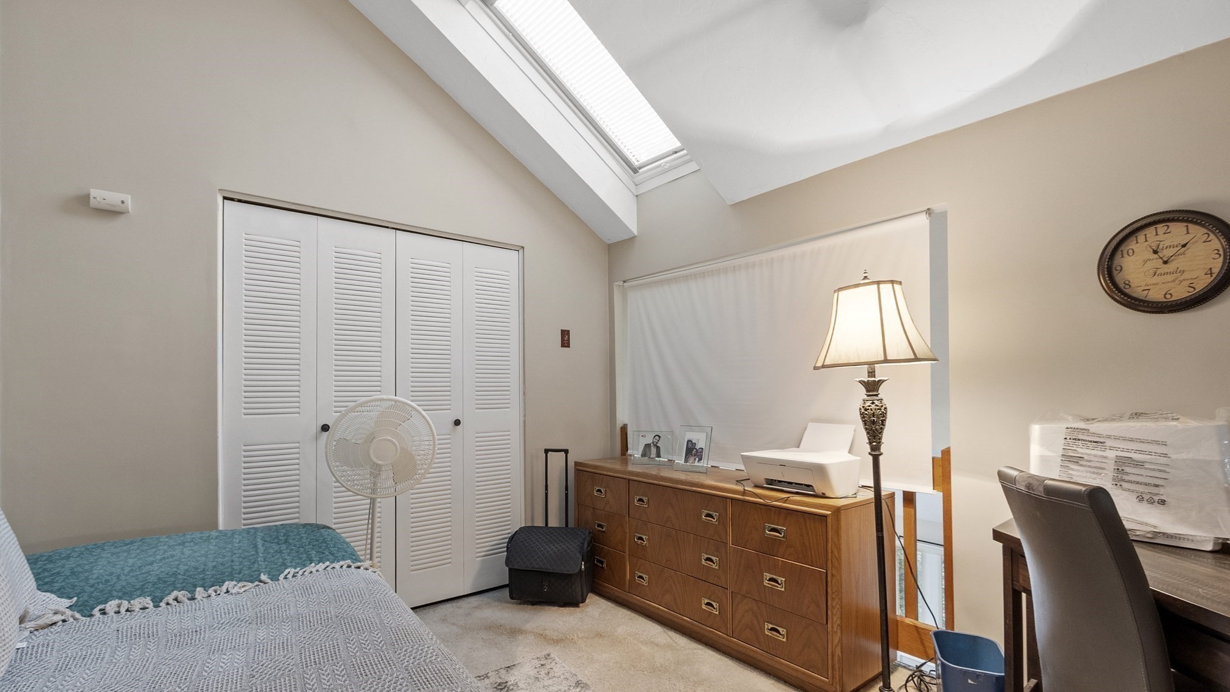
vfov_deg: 66.8
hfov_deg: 99.4
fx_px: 522
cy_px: 395
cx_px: 606
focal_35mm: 16
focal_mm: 10
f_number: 6.3
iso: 800
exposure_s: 1/3
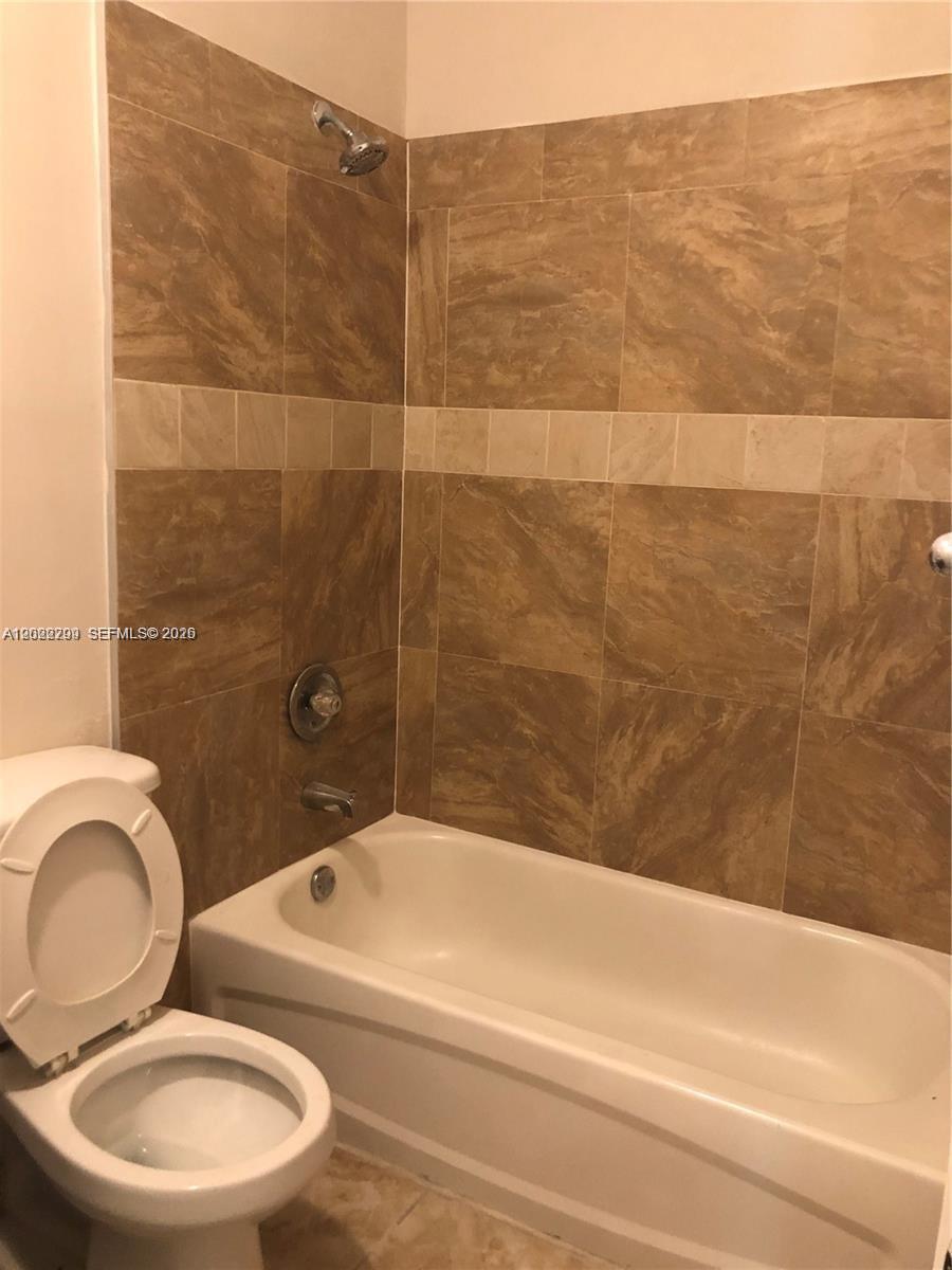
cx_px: 476
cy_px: 635
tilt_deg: -9.7
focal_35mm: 28
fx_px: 1027
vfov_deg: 63.4
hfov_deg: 49.7
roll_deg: -2.7
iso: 100
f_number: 1.8
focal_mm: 3.99
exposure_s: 1/13
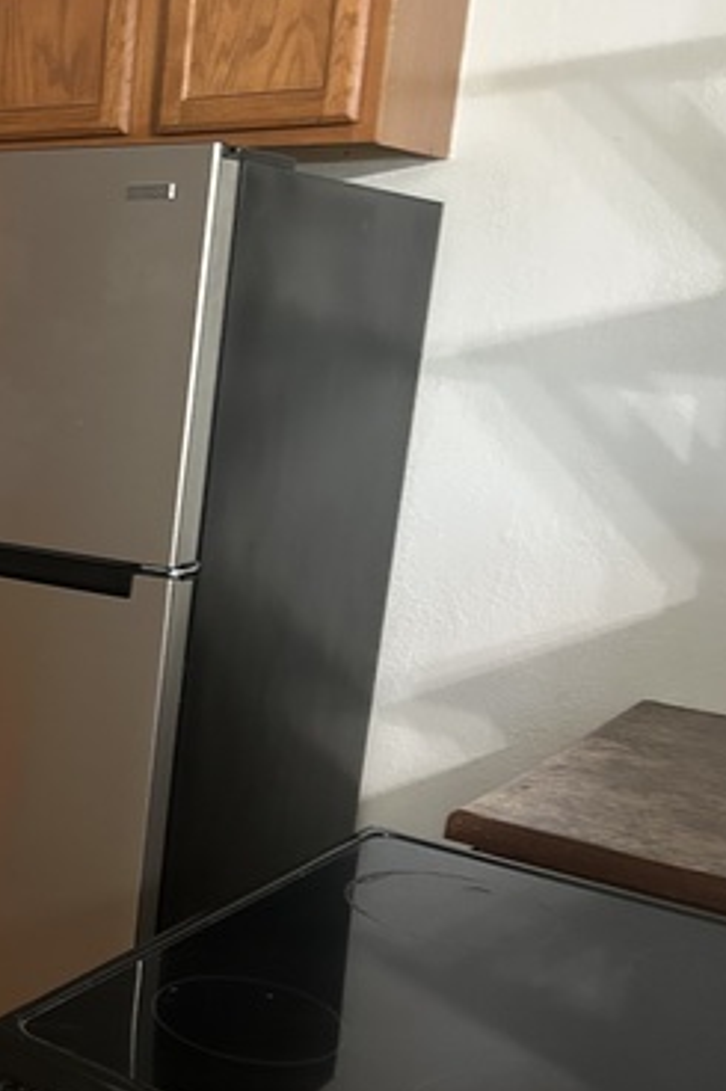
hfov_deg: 24.2
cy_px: 661
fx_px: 1484
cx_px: -209
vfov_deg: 40.2
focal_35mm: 49
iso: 500
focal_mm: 5.7
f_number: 1.5
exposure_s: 1/30
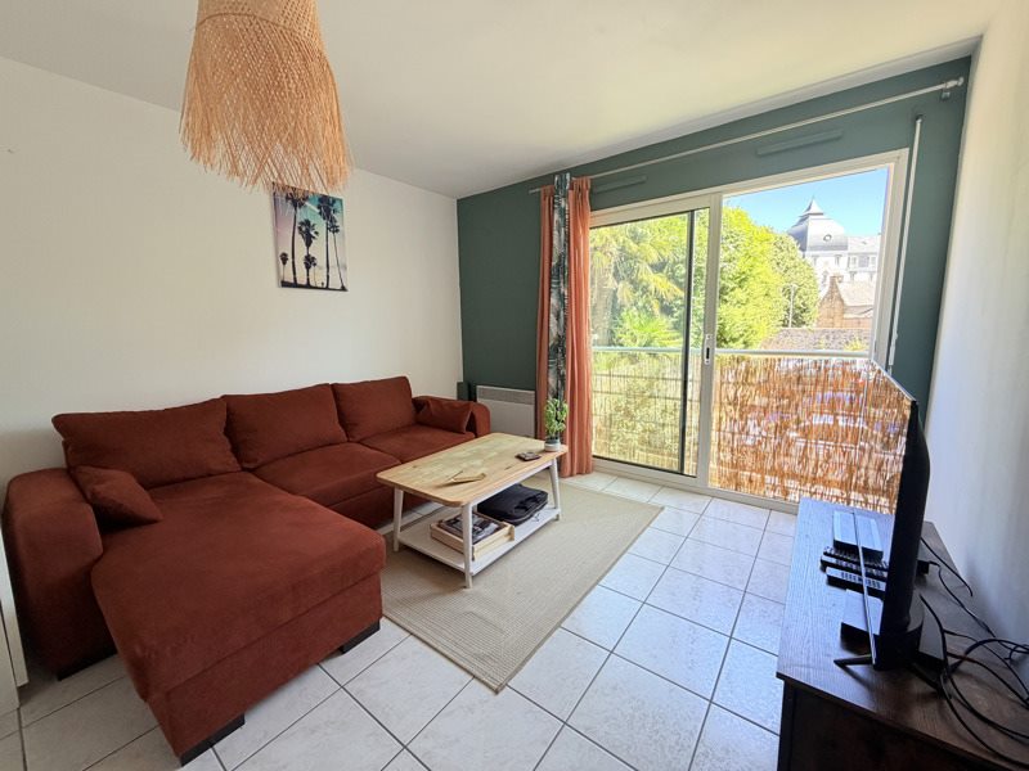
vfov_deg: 85.7
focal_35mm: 14
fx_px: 416
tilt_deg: -7.7
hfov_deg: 102.1
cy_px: 386
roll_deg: +2.1
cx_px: 514
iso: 125
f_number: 2.2
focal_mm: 2.22
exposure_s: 1/121
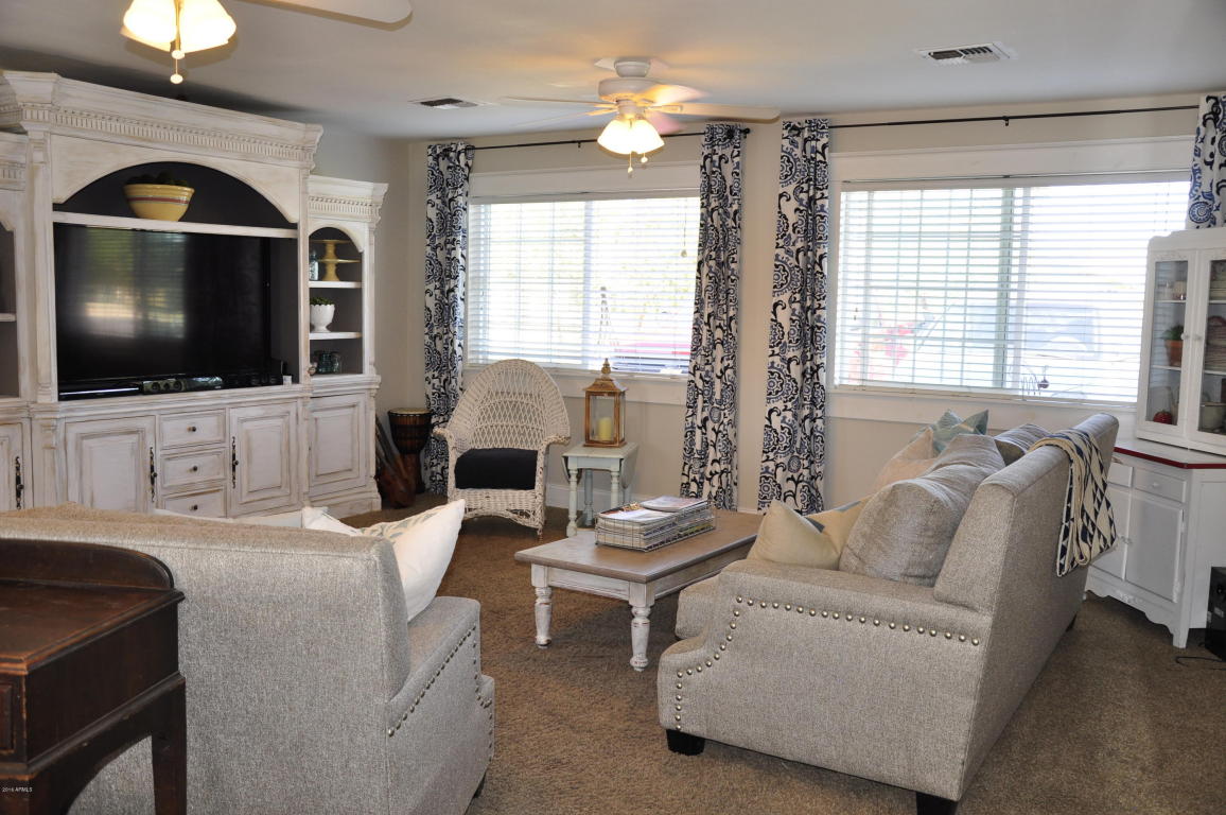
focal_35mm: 32
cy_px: 408
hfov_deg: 59.5
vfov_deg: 41.6
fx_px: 1072
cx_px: 613
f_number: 3.8
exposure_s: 1/60
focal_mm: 21
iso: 400
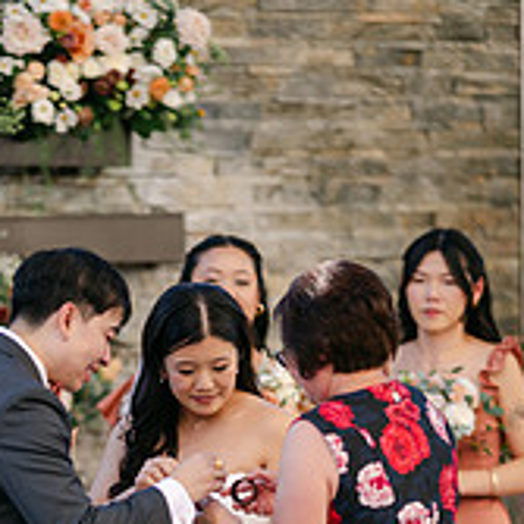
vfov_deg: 7.2
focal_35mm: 241
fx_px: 4127
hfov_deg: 7.3
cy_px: 650
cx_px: 151
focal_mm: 105
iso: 64
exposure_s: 1/2000
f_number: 1.4
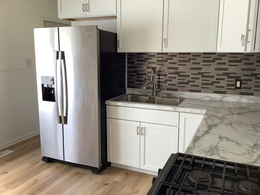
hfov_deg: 58.4
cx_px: 130
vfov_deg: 45.4
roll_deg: -0.2
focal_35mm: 31
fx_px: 233
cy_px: 98
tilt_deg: -11.5
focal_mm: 3.3
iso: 64
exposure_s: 1/60
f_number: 2.4
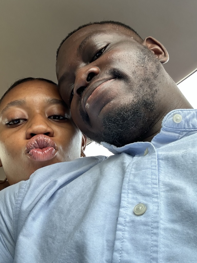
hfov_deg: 46.8
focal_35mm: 30
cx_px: 98
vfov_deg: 60.0
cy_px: 132
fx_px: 228
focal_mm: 2.69
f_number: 1.9
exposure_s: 1/60
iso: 100
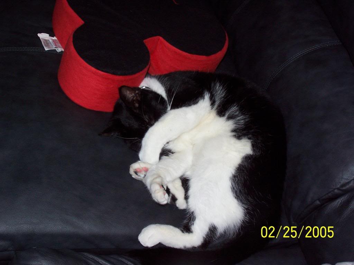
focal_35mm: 64
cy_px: 132
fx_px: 654
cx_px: 177
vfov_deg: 22.9
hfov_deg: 30.3
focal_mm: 10.7
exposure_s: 1/60
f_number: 3.2
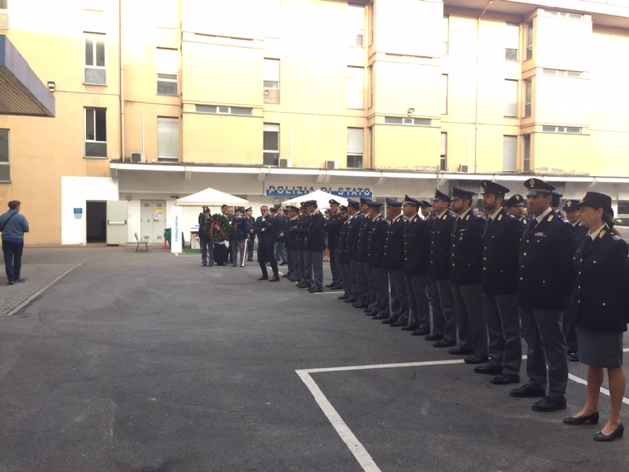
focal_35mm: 29
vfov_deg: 48.2
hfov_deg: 61.7
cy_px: 236
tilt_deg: -2.2
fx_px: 527
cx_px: 314
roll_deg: +0.1
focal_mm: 4.15
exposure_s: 1/151
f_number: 2.2
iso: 32
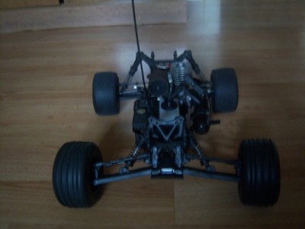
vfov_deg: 39.7
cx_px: 152
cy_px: 114
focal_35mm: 36
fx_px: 317
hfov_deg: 51.4
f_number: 2.8
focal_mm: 7.5
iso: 160
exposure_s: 1/8
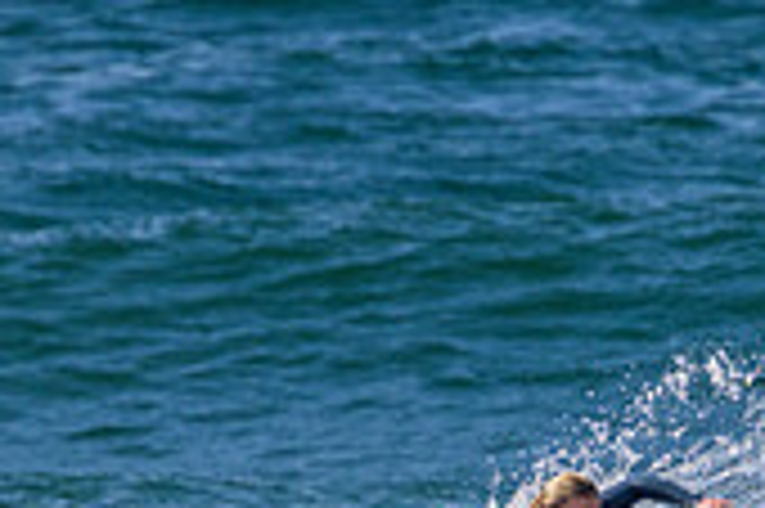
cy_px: 762
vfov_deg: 0.5
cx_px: 729
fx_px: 57934
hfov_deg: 0.8
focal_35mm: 2729
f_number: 11
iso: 1000
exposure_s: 1/2000
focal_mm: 800
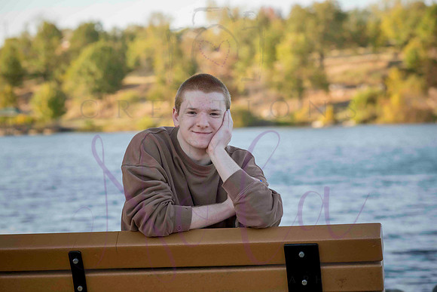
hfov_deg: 18.3
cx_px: 218
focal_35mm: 112
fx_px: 1360
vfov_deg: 12.2
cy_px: 146
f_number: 5.6
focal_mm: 112
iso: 400
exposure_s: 1/640
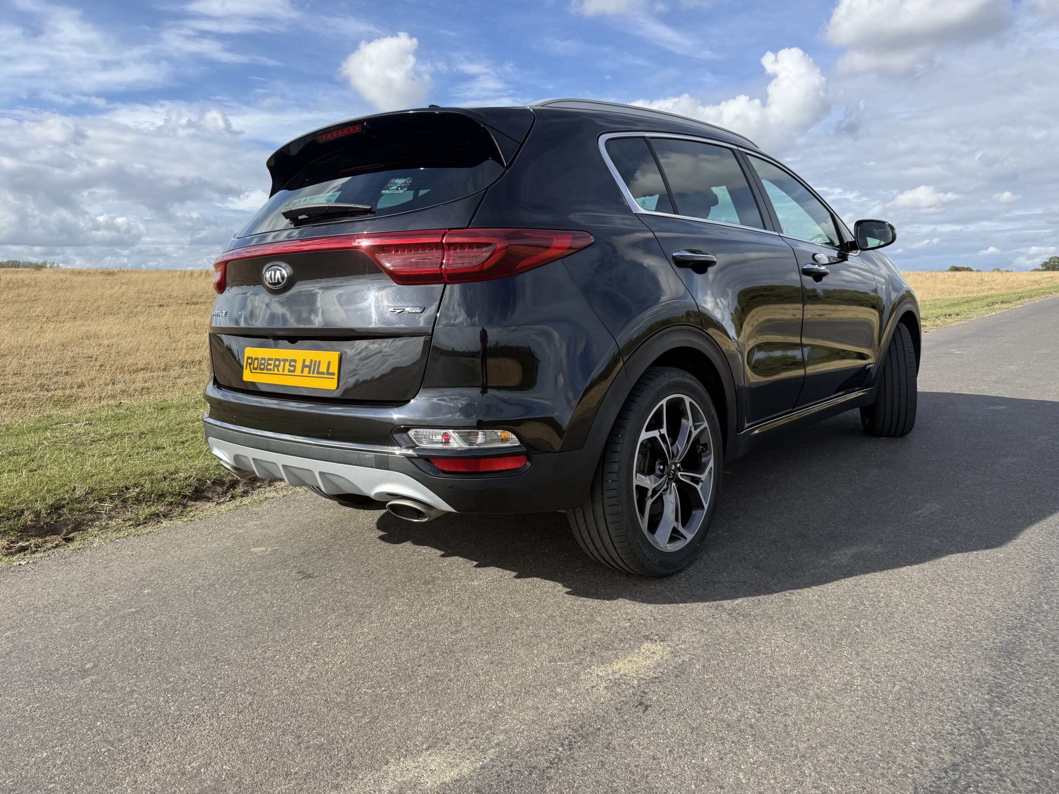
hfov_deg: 71.6
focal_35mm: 24
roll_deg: -0.6
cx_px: 530
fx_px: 734
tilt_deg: -7.8
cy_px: 397
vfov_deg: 56.8
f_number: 1.78
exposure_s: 1/3145
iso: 80
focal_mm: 6.76
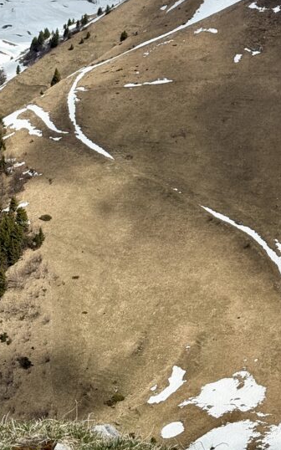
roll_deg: +0.5
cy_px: 32
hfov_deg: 12.2
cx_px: 310
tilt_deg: -0.7
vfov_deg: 19.4
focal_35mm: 105
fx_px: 1287
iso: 32
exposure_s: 1/4329
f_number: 1.6
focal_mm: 5.96
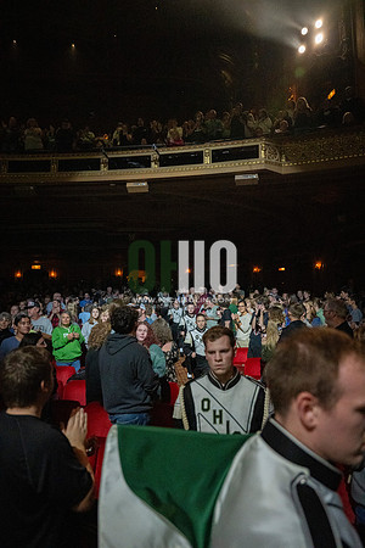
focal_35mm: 25
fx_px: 380
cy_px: 274
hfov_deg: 51.3
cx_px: 182
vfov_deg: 71.5
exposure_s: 1/500
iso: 12800
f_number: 2.8
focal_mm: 25
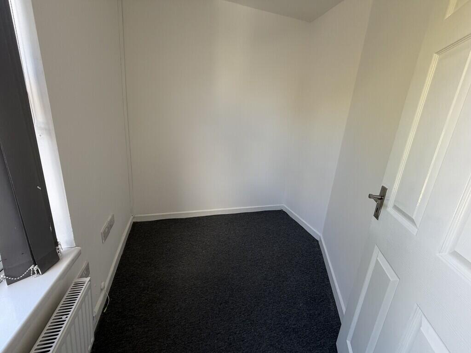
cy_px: 176
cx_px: 236
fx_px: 190
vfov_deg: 85.7
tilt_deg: -14.6
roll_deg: -3.5
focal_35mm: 14
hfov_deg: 102.1
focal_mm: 2.22
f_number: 2.2
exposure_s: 1/121
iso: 125
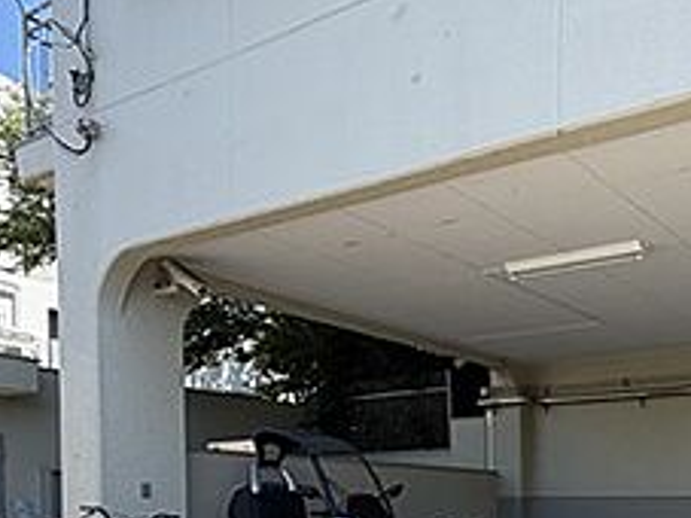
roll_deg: -0.5
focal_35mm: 37
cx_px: 691
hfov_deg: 43.1
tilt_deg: -1.9
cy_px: 533
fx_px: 738
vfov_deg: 34.6
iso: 40
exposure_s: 1/564
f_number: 2.2
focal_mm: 2.22
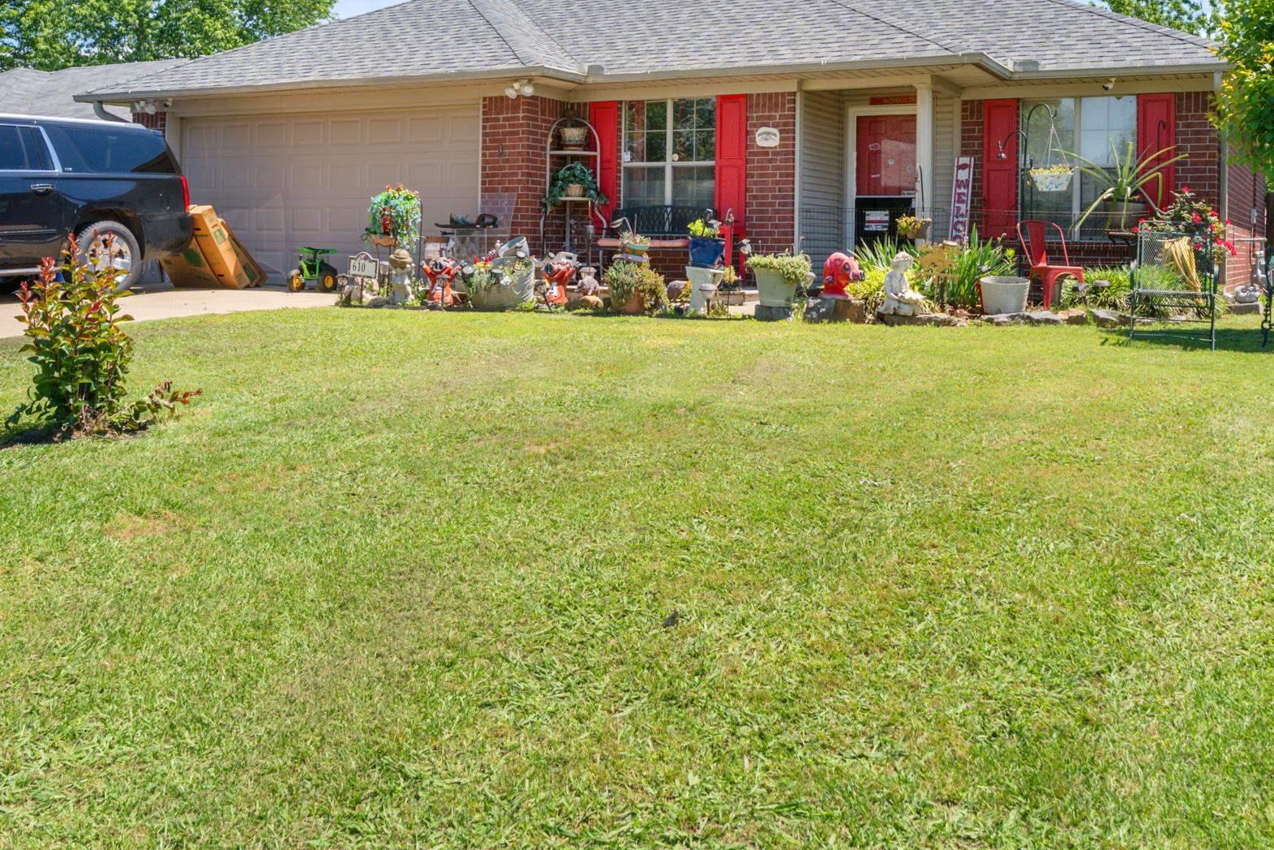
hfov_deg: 53.4
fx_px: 1267
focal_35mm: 36
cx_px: 638
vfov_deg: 36.3
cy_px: 228
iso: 400
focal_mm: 15
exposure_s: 1/1600
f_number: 6.3
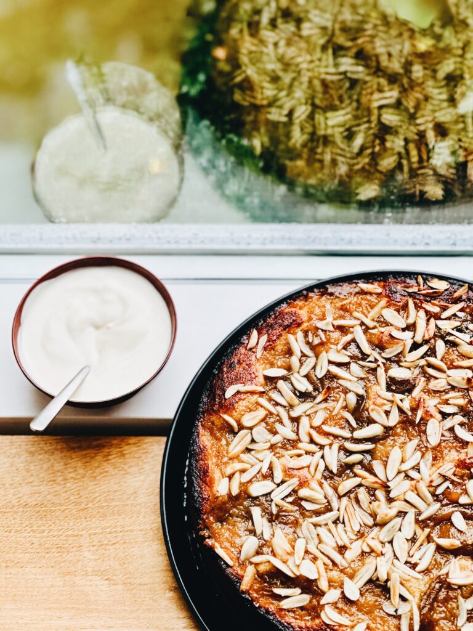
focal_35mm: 77
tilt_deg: -62.4
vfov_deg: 25.3
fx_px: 1403
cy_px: 316
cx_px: 236
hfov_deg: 19.1
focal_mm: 9
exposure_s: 1/121
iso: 160
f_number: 2.8
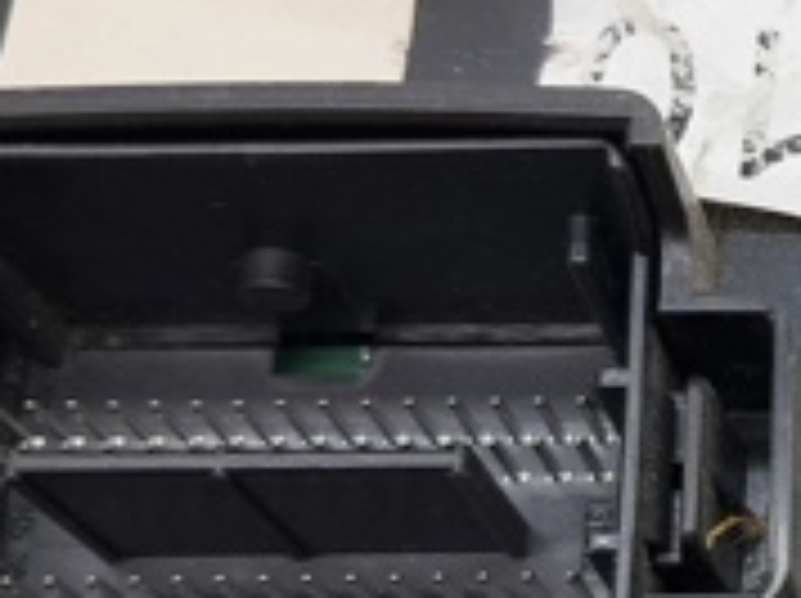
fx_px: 2242
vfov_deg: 15.1
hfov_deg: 18.4
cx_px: 1138
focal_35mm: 97
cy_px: 470
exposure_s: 1/50
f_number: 1.8
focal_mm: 4
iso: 50
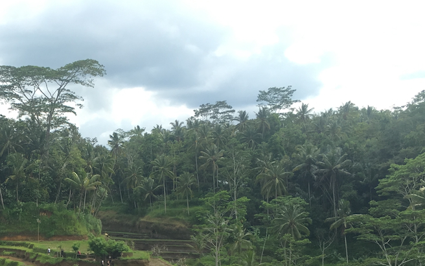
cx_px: 50
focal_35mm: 60
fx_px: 695
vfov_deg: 20.4
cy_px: 307
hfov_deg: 32.5
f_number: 2.2
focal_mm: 4.15
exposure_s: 1/810
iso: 25
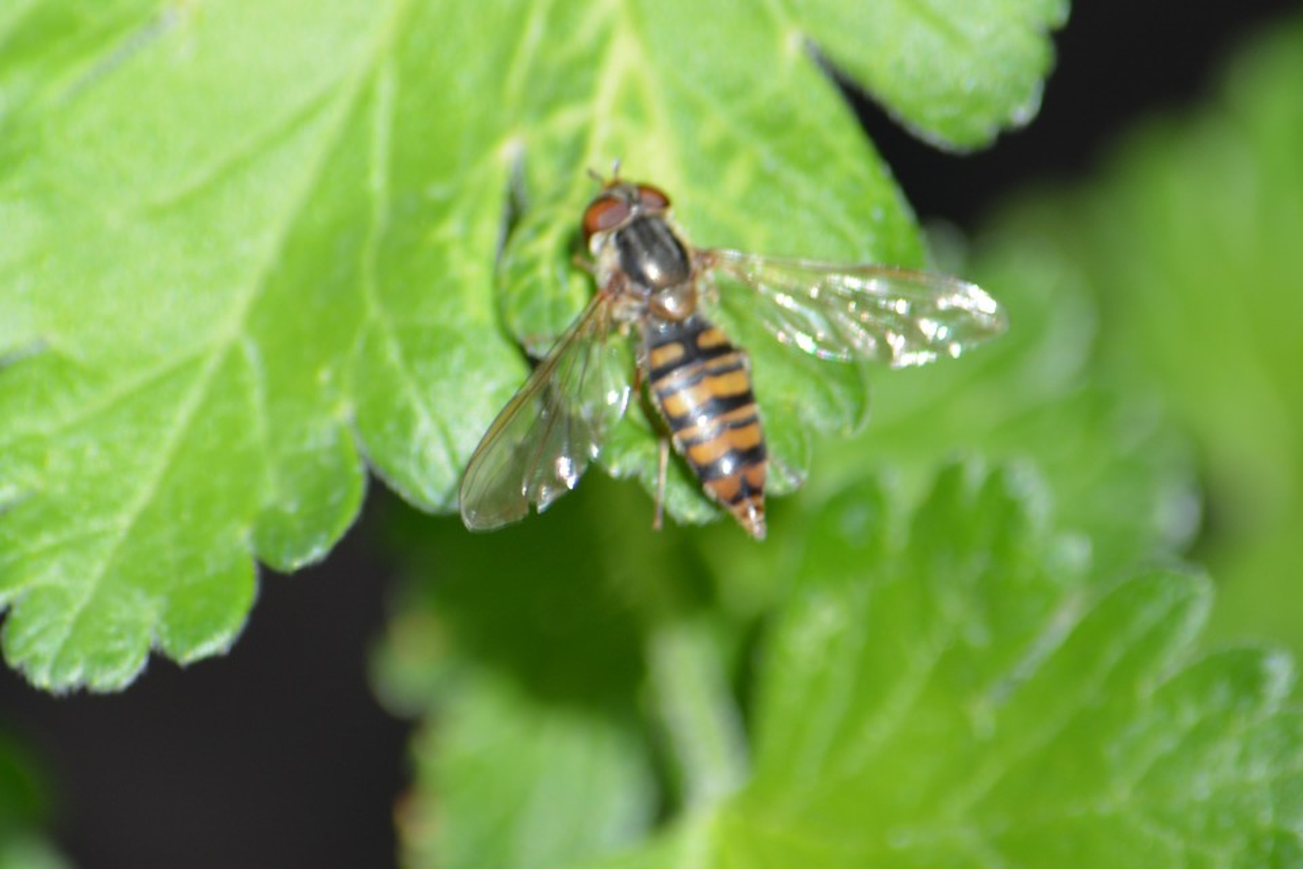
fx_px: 16286
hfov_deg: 4.6
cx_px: 652
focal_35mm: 450
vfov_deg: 3.1
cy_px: 434
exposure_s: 1/125
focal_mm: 300
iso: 160
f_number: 8
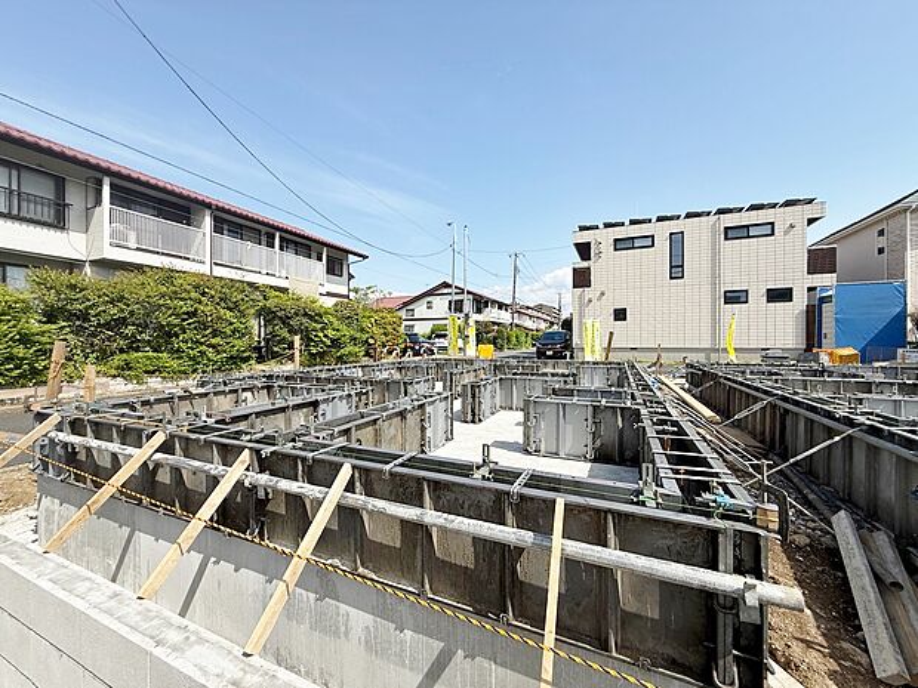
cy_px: 344
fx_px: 371
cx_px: 459
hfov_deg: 102.1
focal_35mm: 14
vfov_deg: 85.7
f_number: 2.2
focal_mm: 2.22
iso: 50
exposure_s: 1/2237
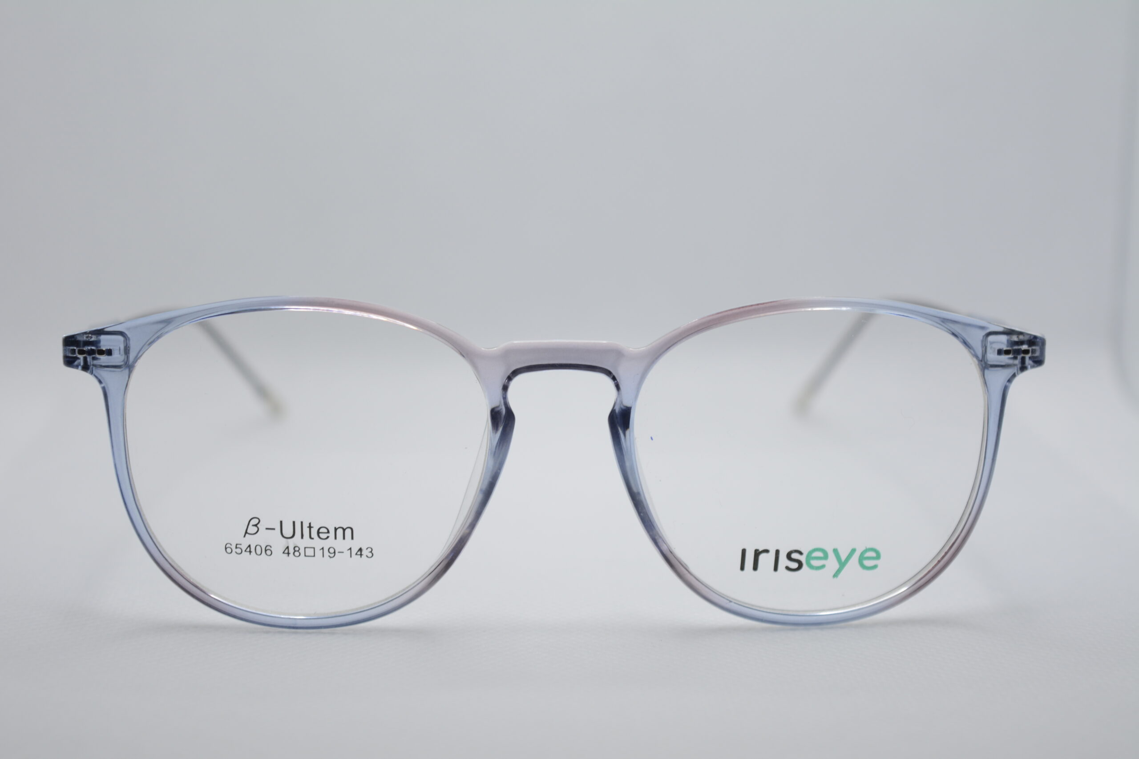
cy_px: 380
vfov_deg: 17.5
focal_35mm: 78
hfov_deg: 26.0
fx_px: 2468
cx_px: 570
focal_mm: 52
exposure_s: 1/125
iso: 250
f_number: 5.6
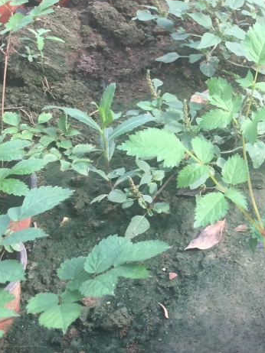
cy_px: 139
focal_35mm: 67
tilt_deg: -41.8
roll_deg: -0.6
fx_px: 685
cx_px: 292
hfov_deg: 20.8
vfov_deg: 28.9
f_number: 2.2
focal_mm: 4.15
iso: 40
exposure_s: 1/100
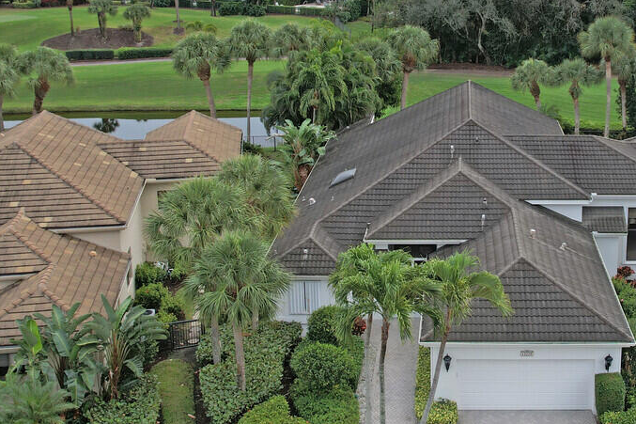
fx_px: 918
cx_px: 441
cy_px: 123
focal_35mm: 52
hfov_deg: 37.6
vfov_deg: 25.8
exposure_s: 1/1000
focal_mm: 8.38
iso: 100
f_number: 2.8
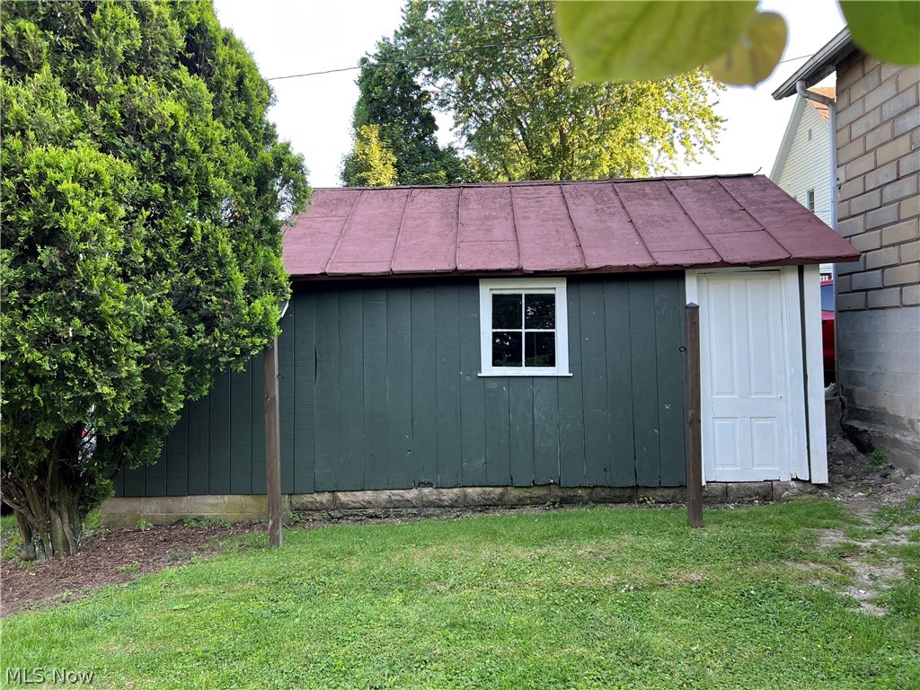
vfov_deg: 53.1
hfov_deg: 67.3
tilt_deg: -1.2
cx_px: 460
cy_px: 345
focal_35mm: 26
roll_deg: +0.9
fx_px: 691
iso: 40
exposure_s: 1/121
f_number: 1.5
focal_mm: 5.7
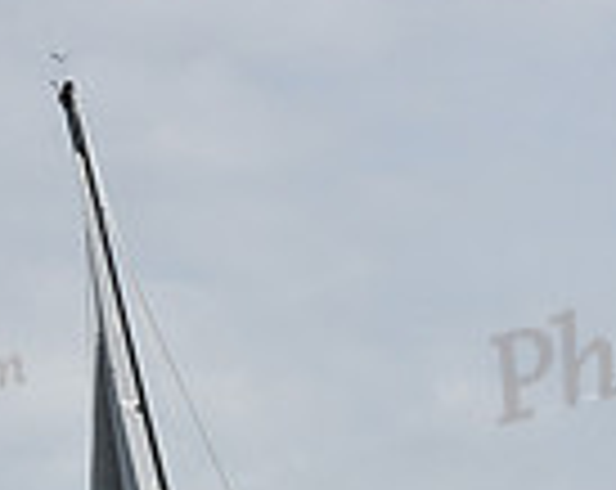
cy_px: 1020
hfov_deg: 6.9
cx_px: 259
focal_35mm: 279
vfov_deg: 5.4
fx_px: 5076
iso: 320
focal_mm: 70
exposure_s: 1/1600
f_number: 9
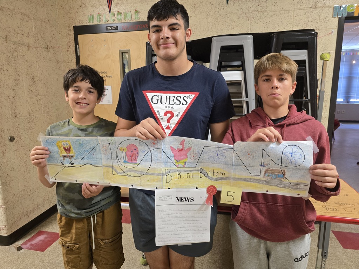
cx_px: 180
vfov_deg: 58.9
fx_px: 239
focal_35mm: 23
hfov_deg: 73.9
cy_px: 134
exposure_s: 1/60
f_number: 1.7
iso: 640
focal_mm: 6.3
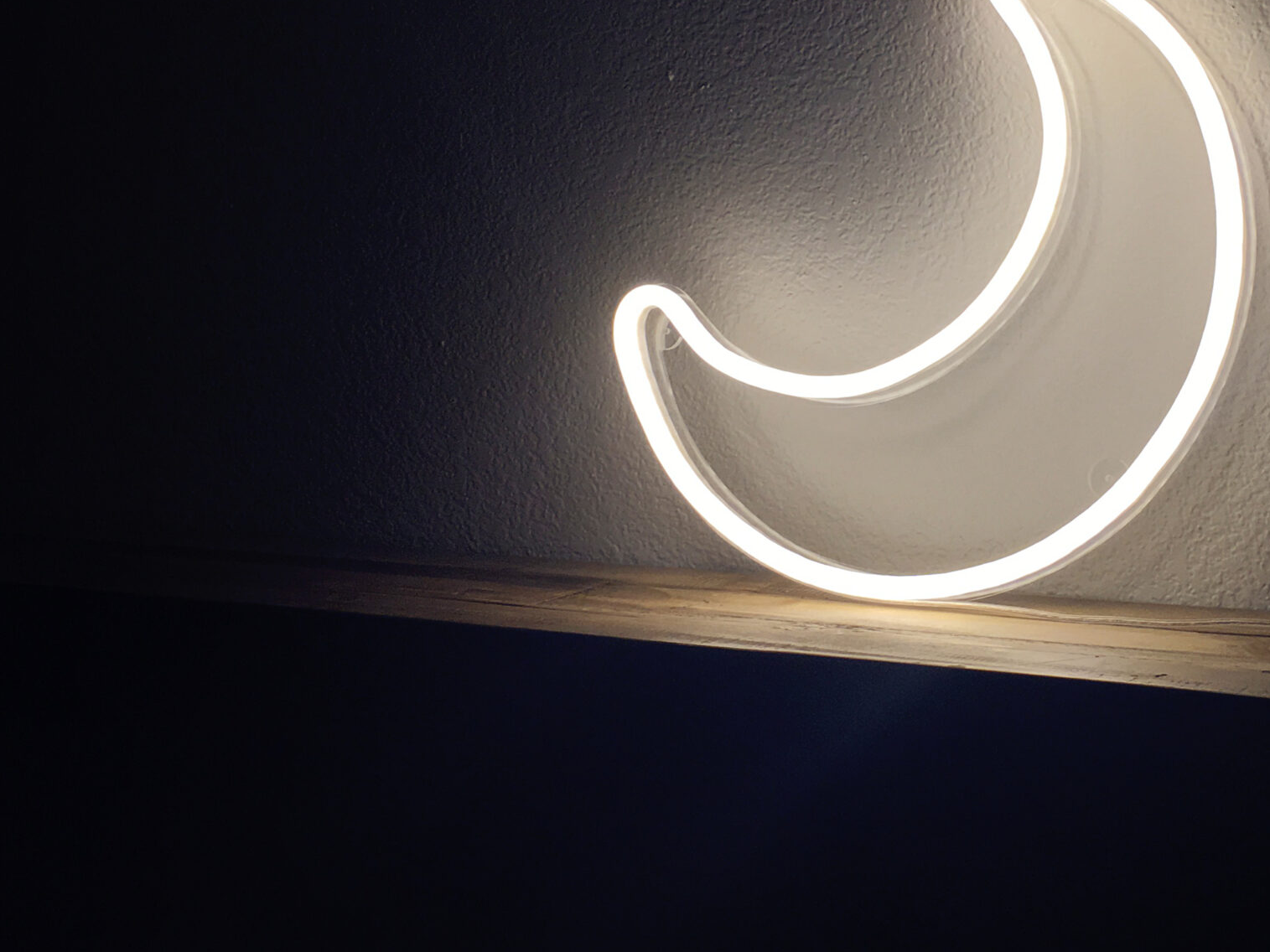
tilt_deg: -1.0
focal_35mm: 49
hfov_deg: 37.9
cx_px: 951
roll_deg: -0.2
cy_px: 377
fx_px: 1798
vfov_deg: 29.6
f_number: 2.2
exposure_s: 1/120
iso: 40
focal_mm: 4.15
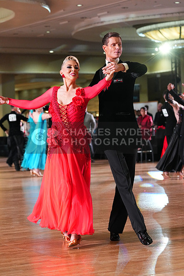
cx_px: 92
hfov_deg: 13.0
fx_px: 804
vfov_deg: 19.5
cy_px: 138
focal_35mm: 105
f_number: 4.5
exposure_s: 1/400
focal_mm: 105
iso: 6400
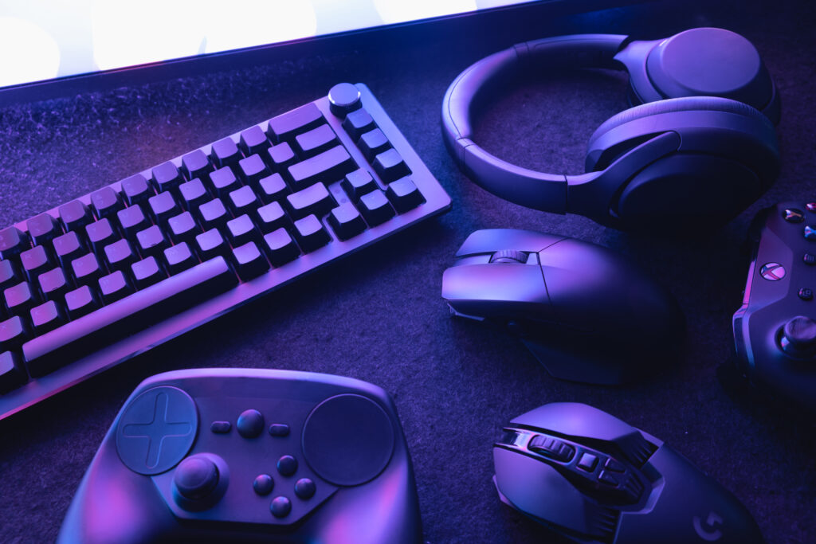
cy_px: 272
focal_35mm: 33
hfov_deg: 57.2
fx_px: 748
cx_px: 408
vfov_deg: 40.0
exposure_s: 3.5
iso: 160
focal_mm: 22.3
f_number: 5.6
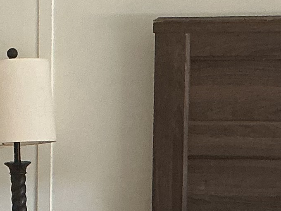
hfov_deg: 11.2
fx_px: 1396
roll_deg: +0.0
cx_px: -69
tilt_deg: -8.2
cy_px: 211
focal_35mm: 172
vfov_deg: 8.6
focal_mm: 3
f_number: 1.8
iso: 100
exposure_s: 1/60
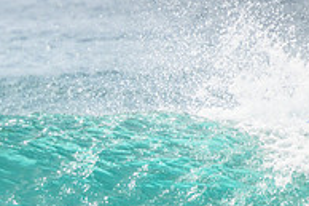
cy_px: 218
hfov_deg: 0.9
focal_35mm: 2393
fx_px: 20522
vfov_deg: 0.6
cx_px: -88
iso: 900
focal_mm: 800
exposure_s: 1/2000
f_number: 11
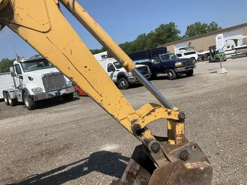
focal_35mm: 29
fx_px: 207
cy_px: 92
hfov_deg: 61.7
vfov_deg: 48.2
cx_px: 124
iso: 25
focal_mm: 3
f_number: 1.8
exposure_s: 1/2058
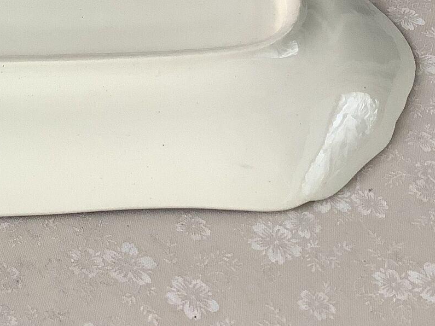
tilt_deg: -34.0
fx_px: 980
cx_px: -47
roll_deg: +0.5
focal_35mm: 78
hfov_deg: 23.4
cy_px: 14
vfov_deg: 18.5
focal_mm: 3.3
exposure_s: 1/60
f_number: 2.4
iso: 80
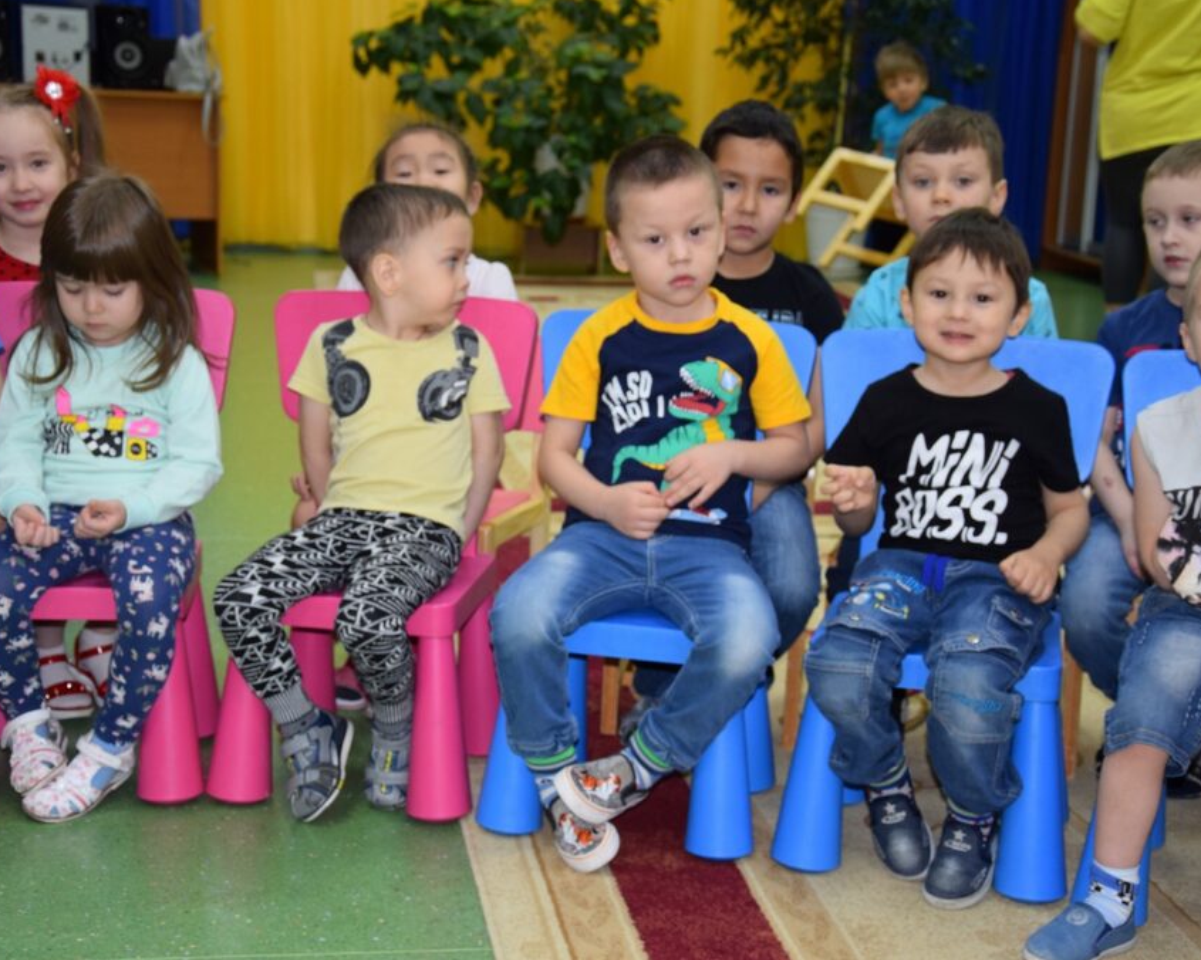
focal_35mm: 58
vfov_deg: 26.2
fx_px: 2062
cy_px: 479
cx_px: 597
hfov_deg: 32.5
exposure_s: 1/100
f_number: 5
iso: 800
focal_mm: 34
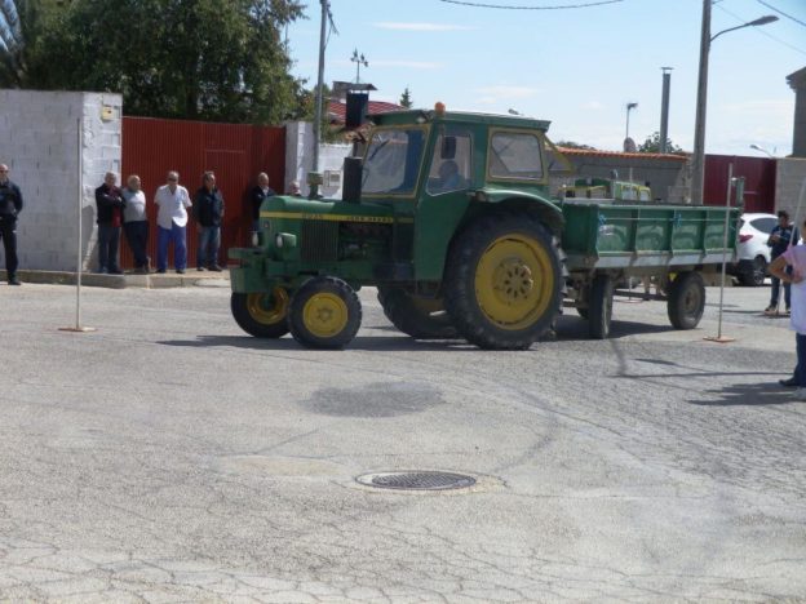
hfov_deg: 28.2
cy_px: 302
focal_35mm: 69
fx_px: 1607
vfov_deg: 21.3
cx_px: 403
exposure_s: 1/640
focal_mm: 12.3
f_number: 4.7
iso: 80
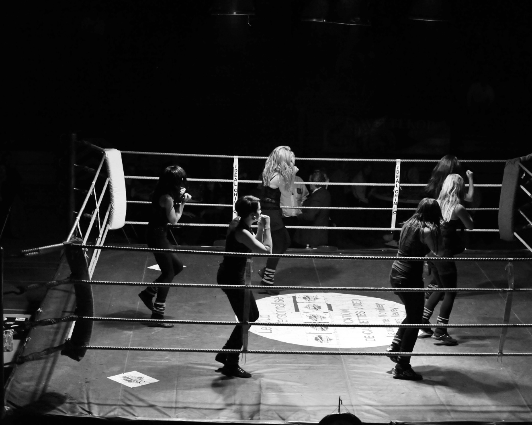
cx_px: 317
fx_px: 1338
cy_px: 213
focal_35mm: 85
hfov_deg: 22.5
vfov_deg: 18.1
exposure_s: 1/320
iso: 3200
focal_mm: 75
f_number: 2.8
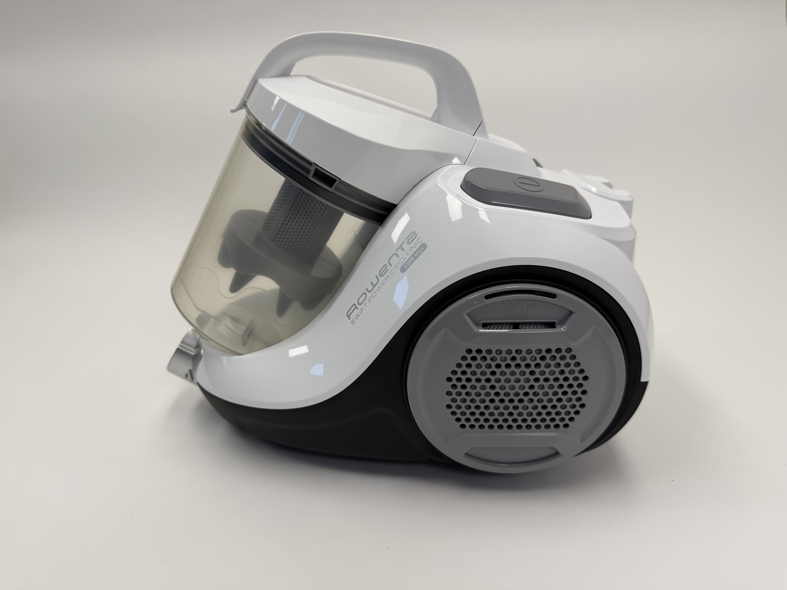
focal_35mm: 24
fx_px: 546
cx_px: 394
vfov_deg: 56.8
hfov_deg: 71.6
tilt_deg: -22.5
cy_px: 295
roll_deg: +1.6
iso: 80
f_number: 1.78
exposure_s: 1/426
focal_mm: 6.76
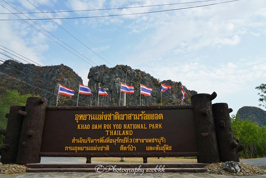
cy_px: 89
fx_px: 177
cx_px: 133
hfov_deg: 73.7
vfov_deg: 53.1
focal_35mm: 24
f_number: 9
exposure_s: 1/2000
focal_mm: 24
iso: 800
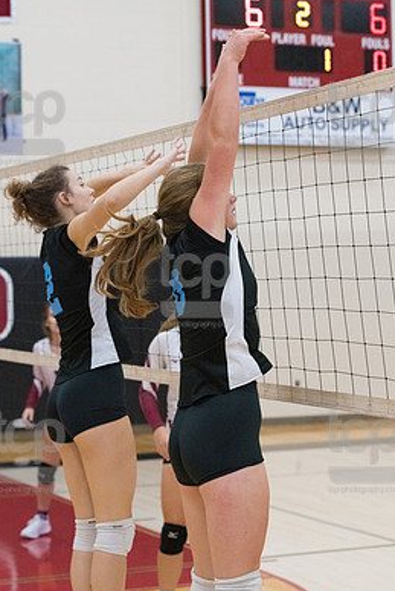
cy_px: 286
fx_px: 1562
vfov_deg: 21.5
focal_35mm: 95
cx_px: 197
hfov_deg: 14.4
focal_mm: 82
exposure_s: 1/1000
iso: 6400
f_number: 4.5
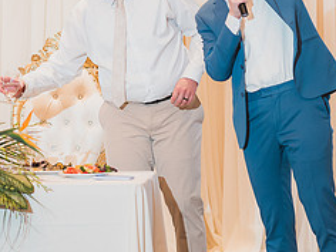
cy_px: 98
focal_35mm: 201
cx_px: 148
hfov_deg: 9.8
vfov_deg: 7.4
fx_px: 1951
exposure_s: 1/160
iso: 1250
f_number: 2.2
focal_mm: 85
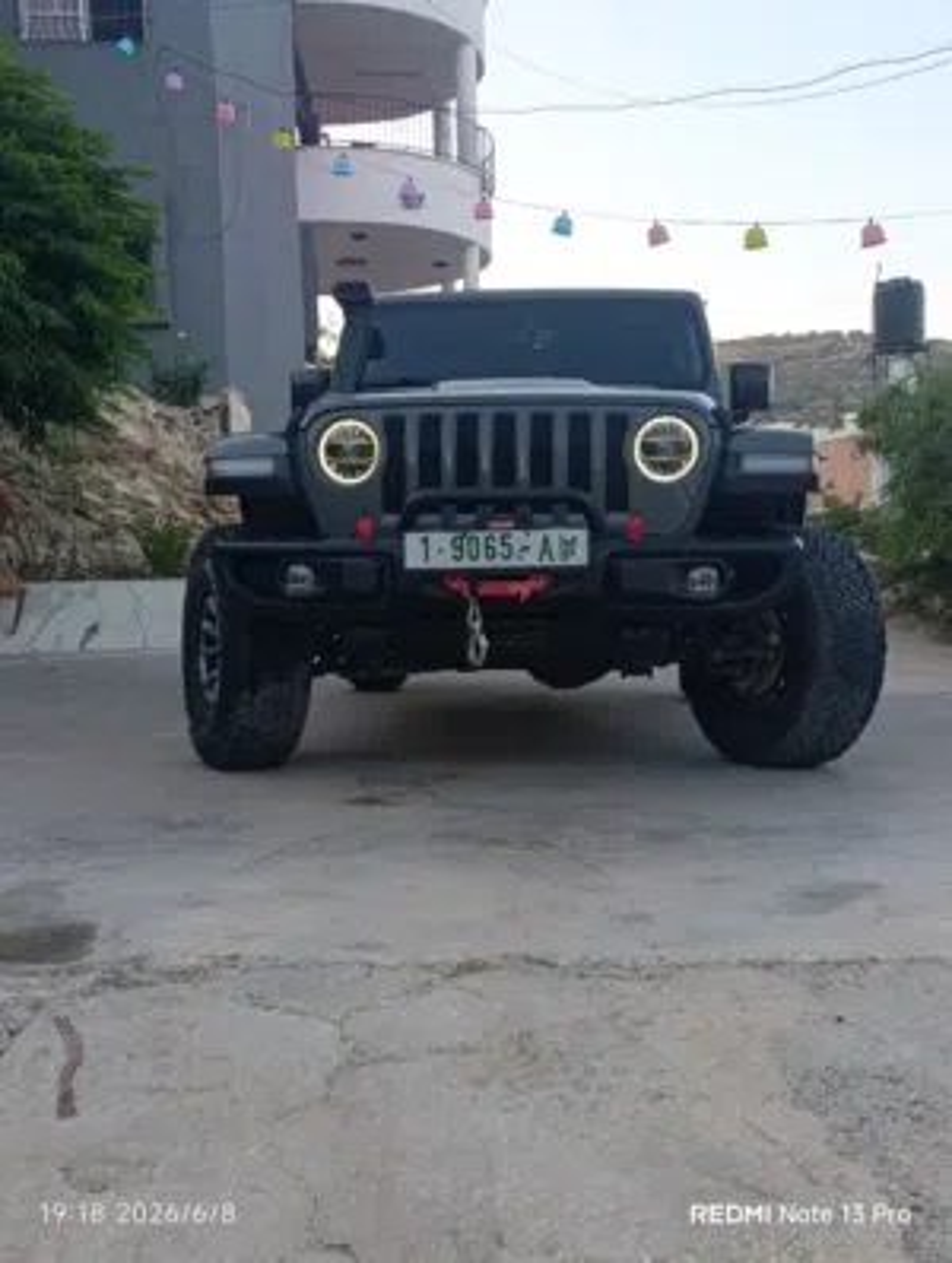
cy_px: 632
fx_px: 1352
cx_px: 476
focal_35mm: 37
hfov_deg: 38.8
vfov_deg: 50.1
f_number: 1.6
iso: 100
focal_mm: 6.14
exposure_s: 1/100
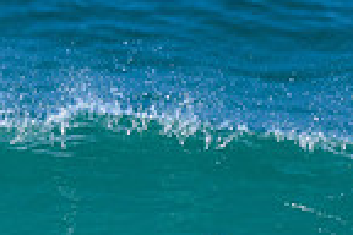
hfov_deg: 0.5
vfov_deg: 0.3
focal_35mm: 4427
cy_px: 314
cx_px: 62
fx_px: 43406
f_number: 6.3
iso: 450
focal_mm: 800
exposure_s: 1/2000
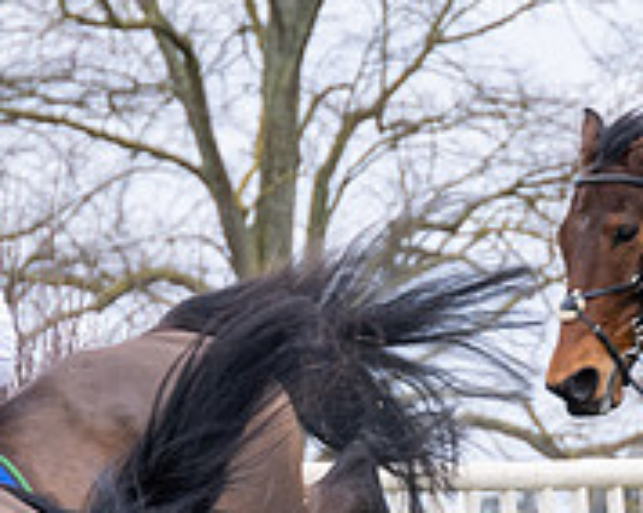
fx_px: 9904
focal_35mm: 521
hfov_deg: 3.7
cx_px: 370
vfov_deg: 3.0
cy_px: 505
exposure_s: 1/1000
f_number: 4
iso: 800
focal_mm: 98
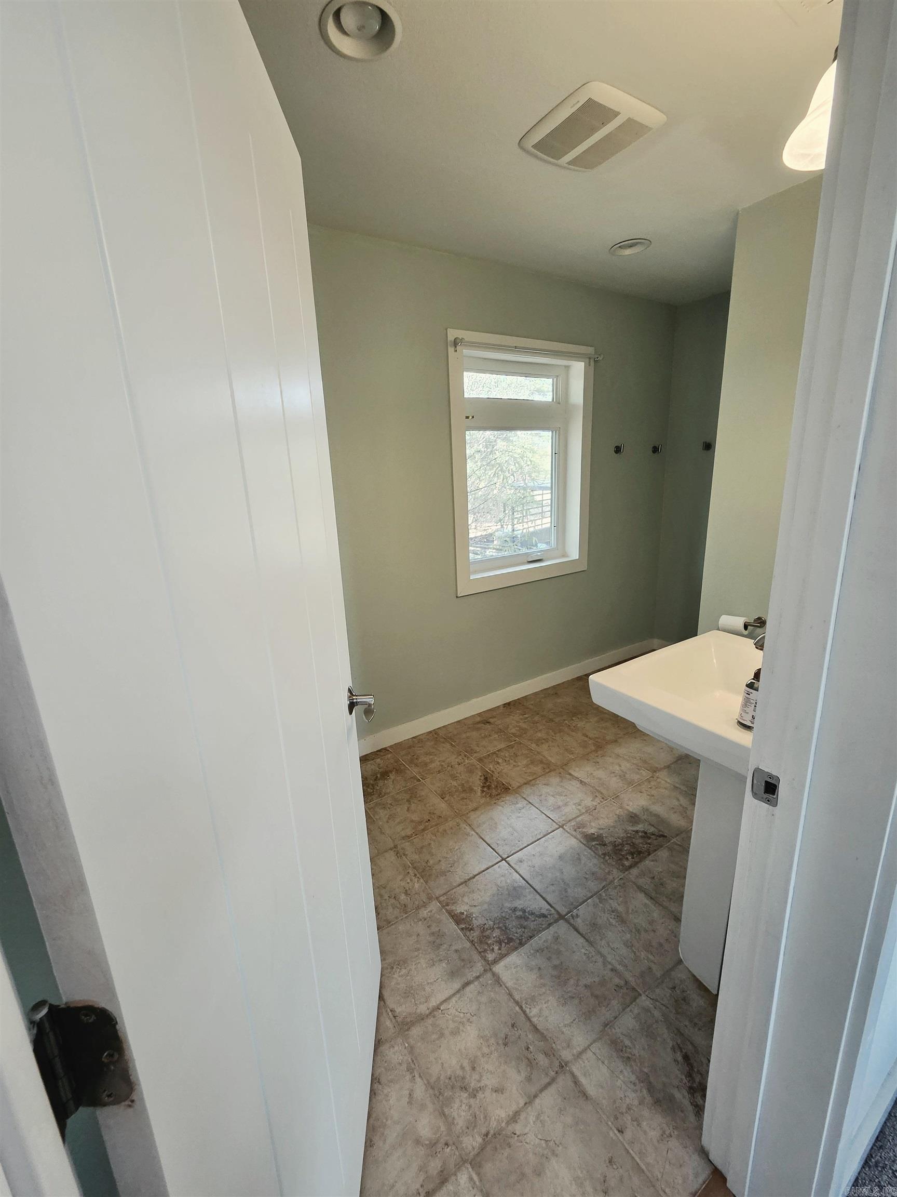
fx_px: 449
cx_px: 448
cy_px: 598
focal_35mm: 13
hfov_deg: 89.9
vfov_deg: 106.2
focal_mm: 2.2
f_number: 2.2
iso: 200
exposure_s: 1/120
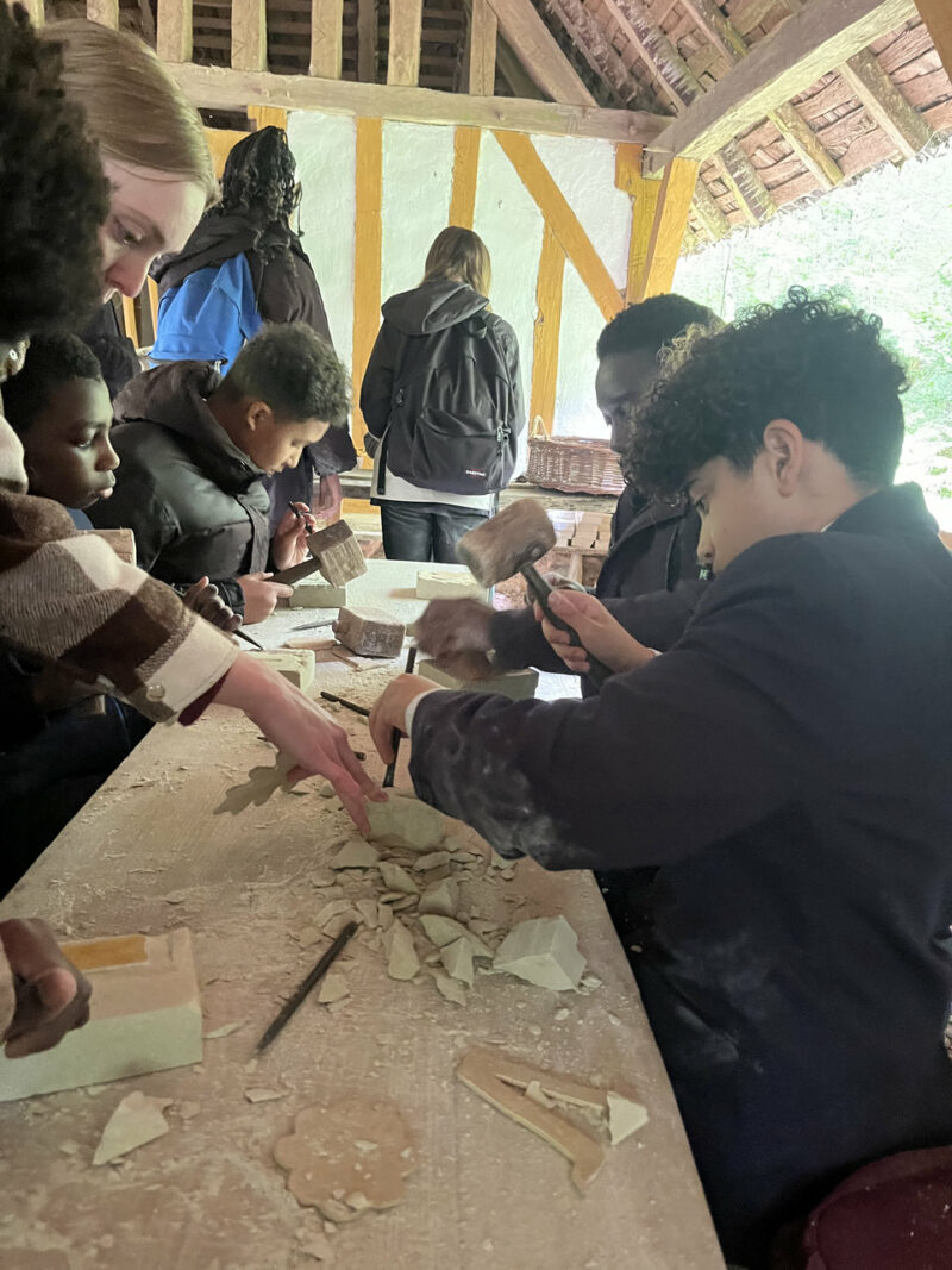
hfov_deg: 53.1
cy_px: 635
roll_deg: -0.8
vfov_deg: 67.3
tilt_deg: -16.3
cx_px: 476
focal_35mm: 26
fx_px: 954
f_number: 1.6
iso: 800
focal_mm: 5.1
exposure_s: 1/30
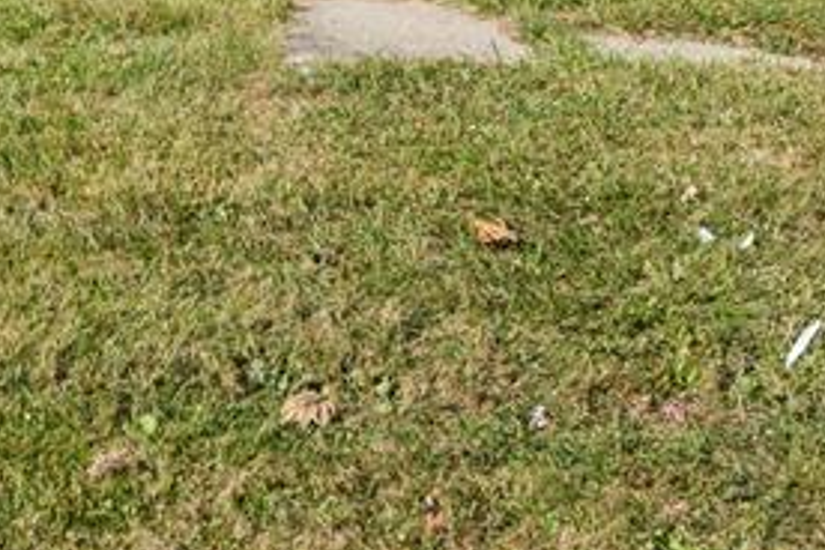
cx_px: 30
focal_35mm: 78
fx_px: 1787
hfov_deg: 24.9
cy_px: -251
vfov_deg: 16.1
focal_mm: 21
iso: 100
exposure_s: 1/40
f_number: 8
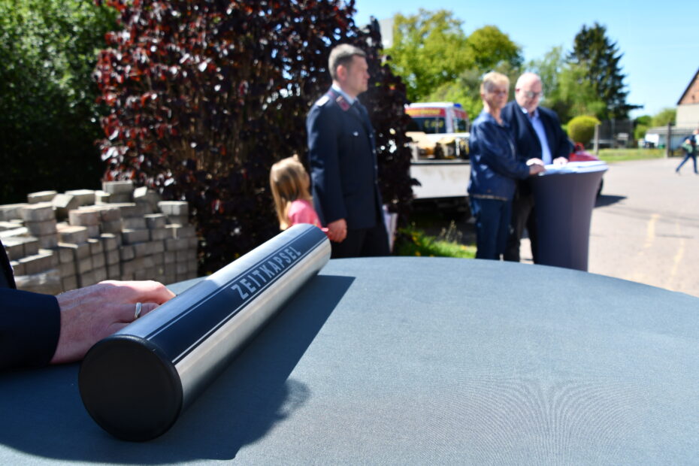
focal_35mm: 31
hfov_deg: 60.3
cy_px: 233
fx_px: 602
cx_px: 350
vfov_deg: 42.3
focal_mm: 21
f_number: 8
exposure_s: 1/250
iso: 140
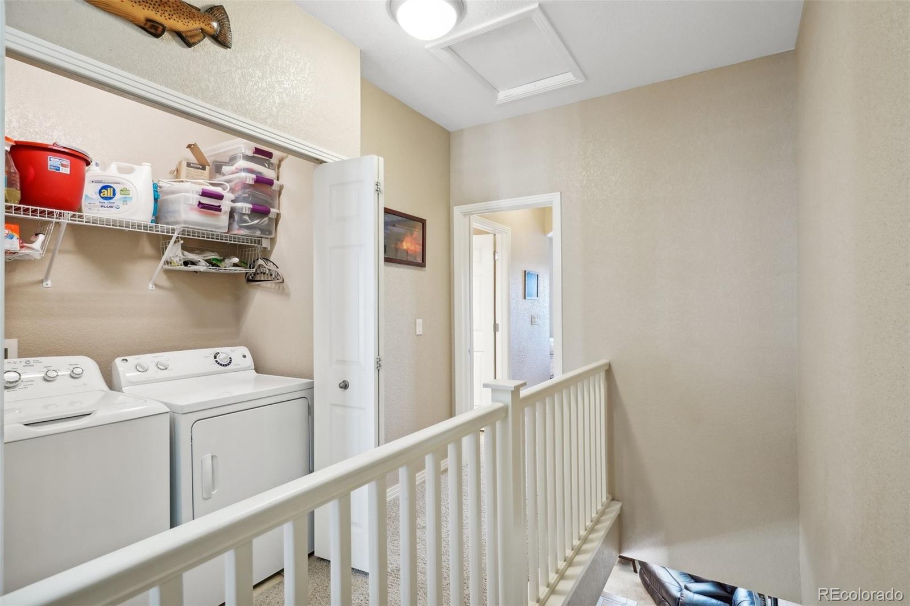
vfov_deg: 72.0
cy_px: 303
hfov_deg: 95.0
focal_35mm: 16
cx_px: 455
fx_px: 417
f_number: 8
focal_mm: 11
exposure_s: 1/8
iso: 400
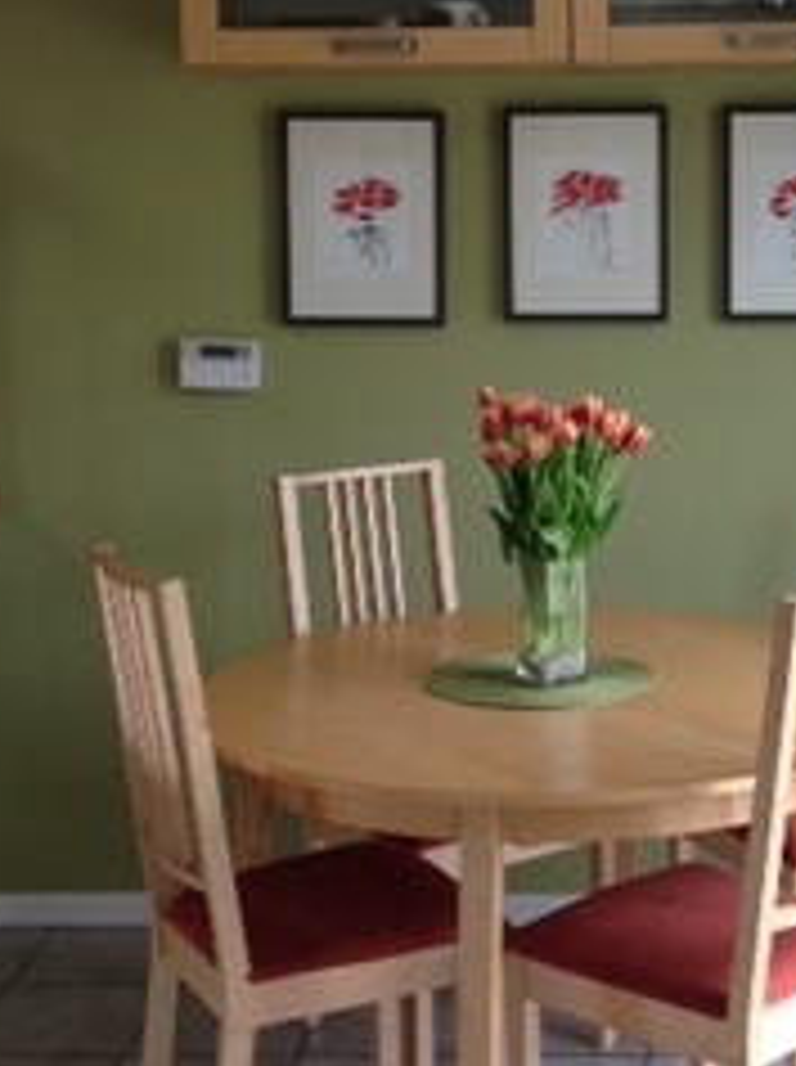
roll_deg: +0.1
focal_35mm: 71
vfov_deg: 27.3
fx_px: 2183
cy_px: 387
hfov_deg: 20.5
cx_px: 591
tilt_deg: -1.8
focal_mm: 4.28
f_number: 2.4
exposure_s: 1/60
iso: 50
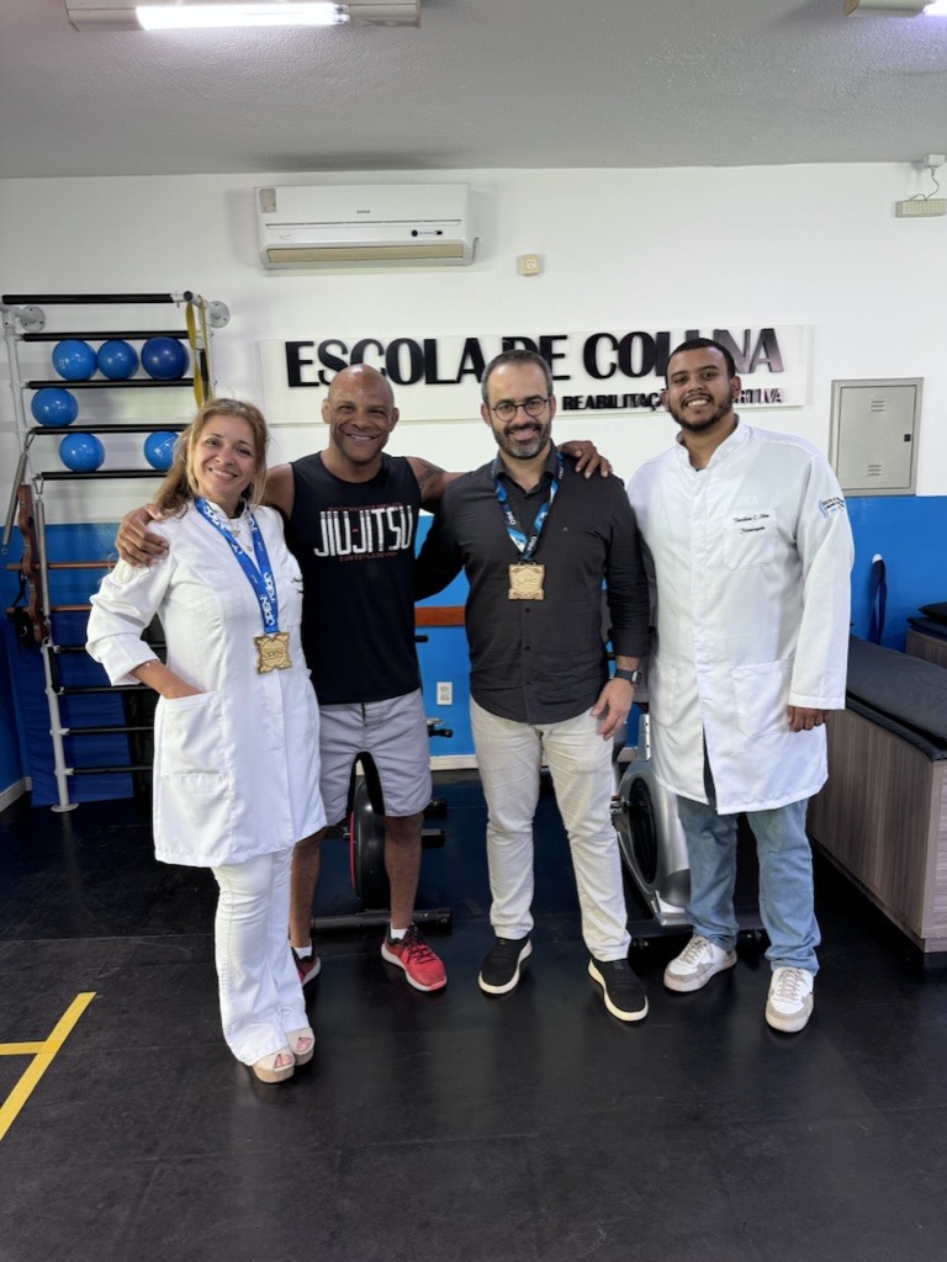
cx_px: 474
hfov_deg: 56.8
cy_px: 631
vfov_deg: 71.6
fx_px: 875
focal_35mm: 24
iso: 125
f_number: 1.78
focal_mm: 6.76
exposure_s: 1/60
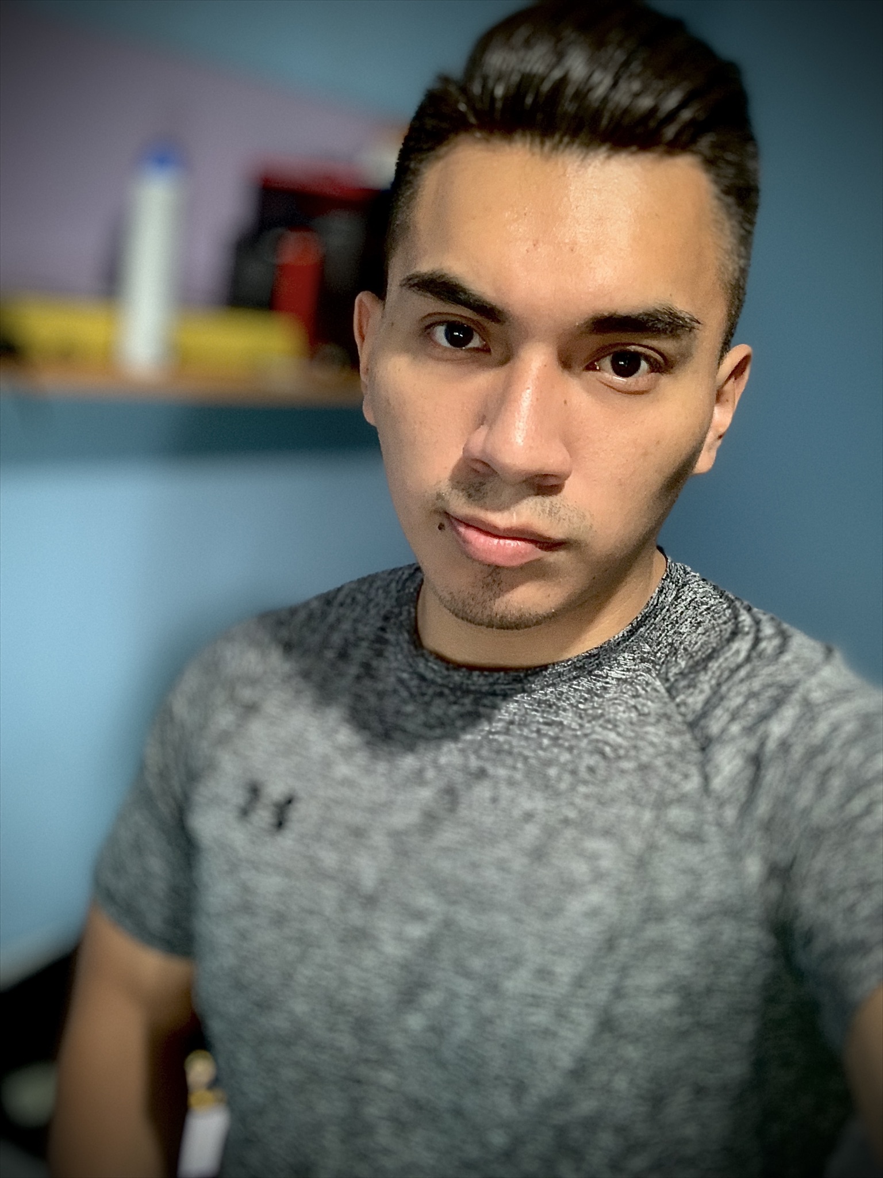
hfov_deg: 44.2
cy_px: 589
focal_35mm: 32
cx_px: 442
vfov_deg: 56.8
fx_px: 1088
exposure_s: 1/30
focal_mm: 2.87
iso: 250
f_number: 2.2
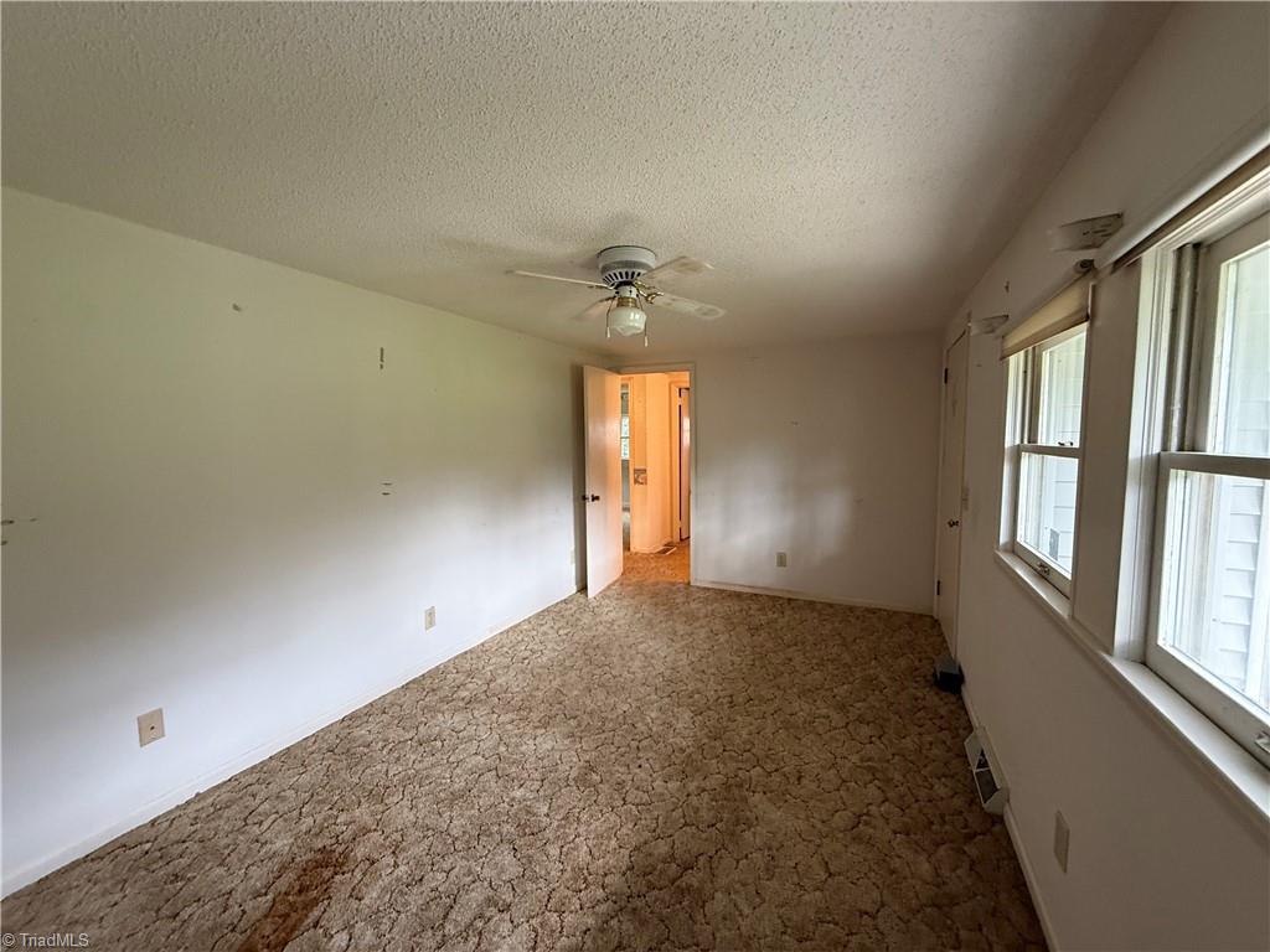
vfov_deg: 85.7
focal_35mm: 14
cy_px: 476
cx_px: 635
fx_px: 514
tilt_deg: -4.6
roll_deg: +0.5
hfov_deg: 102.1
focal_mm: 2.22
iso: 320
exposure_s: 1/60
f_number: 2.2
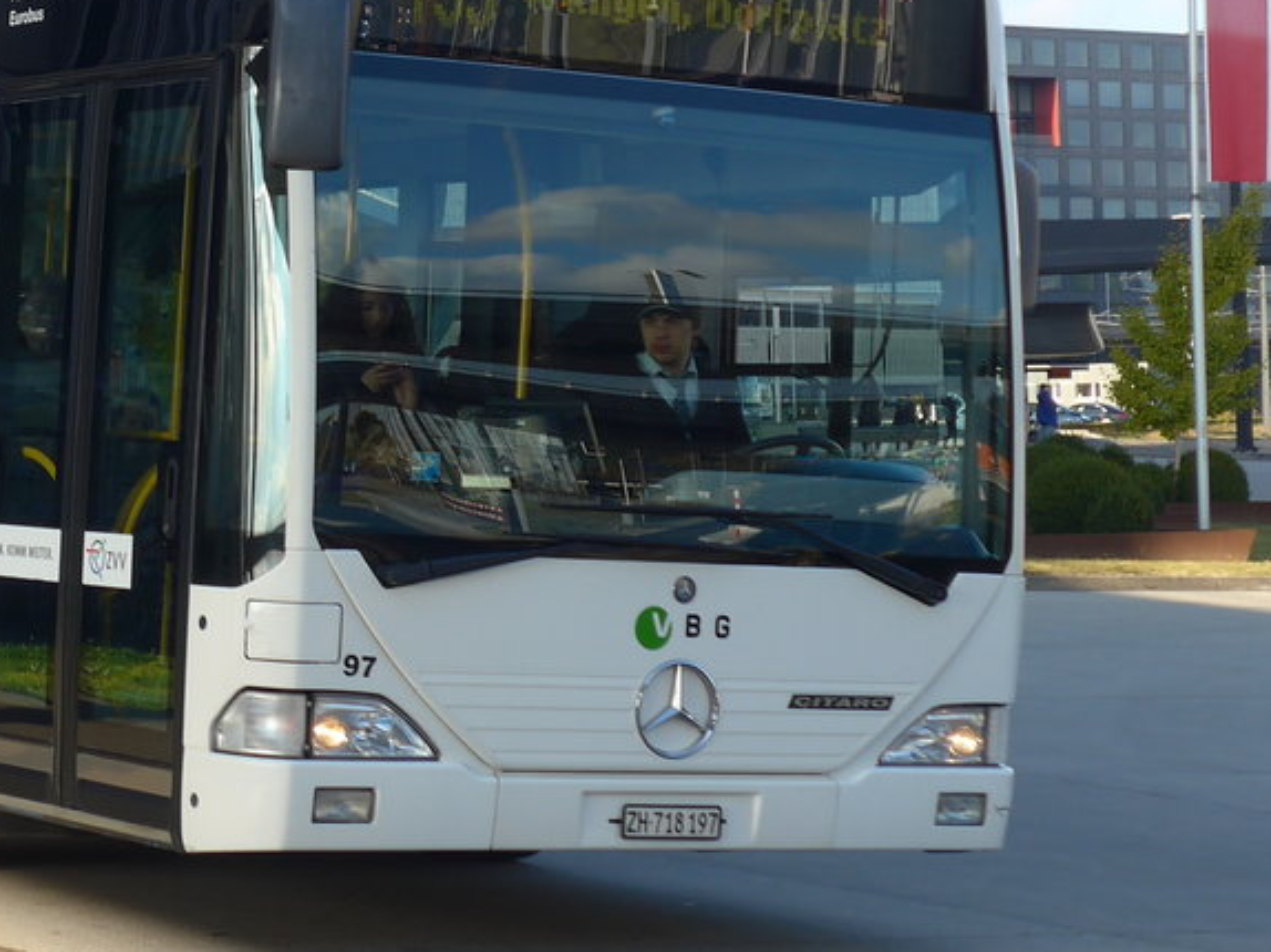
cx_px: 166
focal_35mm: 115
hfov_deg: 16.9
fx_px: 4221
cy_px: 237
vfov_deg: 12.8
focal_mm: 11.3
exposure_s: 1/320
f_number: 3.4
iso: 80
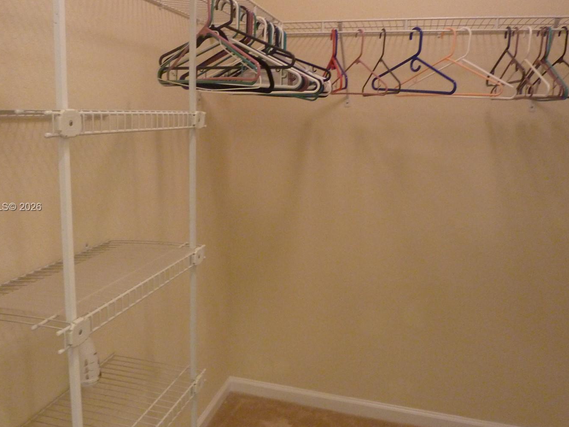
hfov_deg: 59.8
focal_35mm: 30
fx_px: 493
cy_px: 208
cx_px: 250
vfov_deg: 46.8
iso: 400
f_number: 3.3
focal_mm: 4.1
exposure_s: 1/20
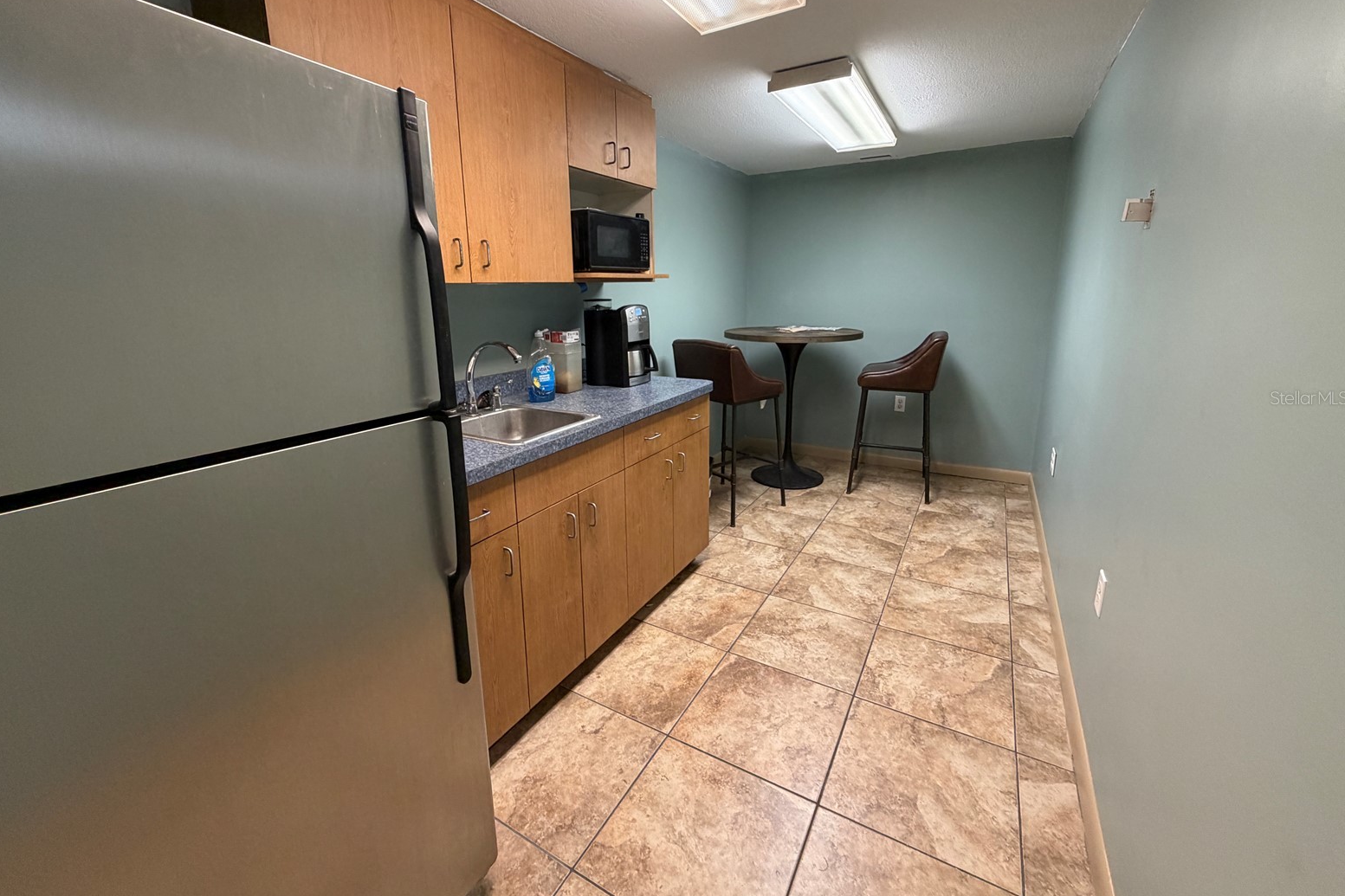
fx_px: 560
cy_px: 397
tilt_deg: -12.2
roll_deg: -0.2
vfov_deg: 77.0
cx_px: 659
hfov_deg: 100.4
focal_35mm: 15
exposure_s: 1/60
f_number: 2.2
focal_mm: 2.22
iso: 200
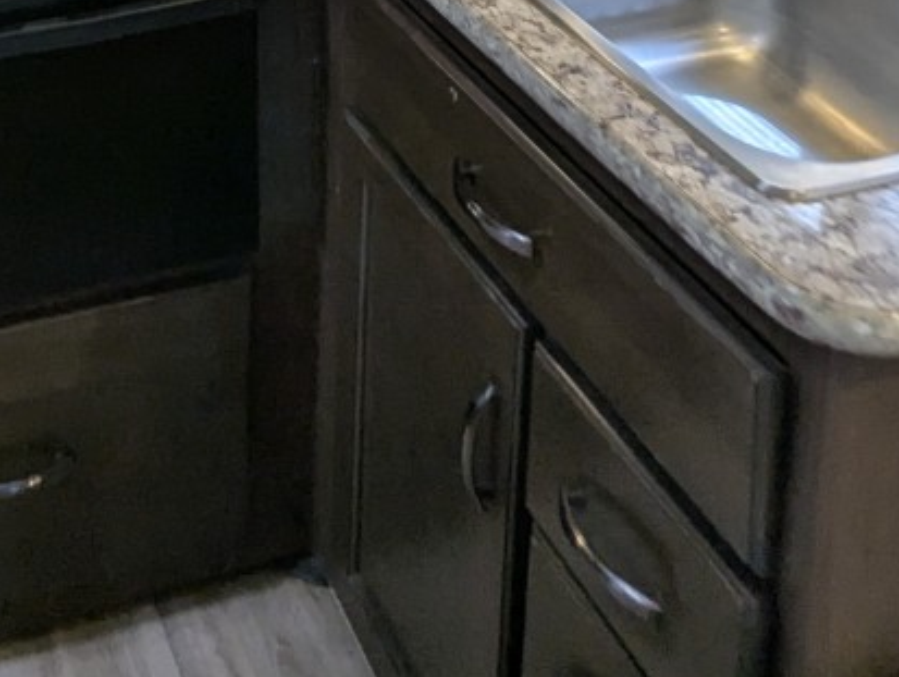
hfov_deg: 34.8
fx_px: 1404
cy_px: -401
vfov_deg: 21.6
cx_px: 227
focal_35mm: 54
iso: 97
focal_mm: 2.35
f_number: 2.2
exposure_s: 1/59.2
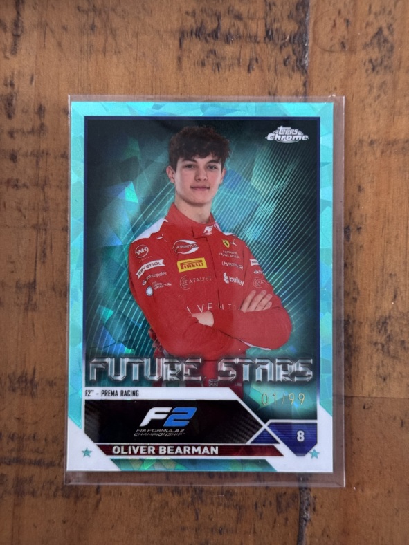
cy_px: 272
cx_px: 204
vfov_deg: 39.7
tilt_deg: -87.6
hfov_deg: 30.3
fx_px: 756
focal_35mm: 48
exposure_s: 1/40
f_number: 1.78
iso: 400
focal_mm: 6.76
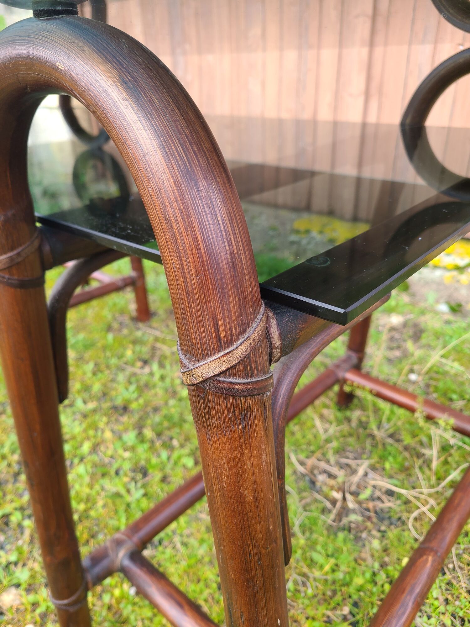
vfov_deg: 67.3
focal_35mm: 26
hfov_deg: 53.1
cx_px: 235
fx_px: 471
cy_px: 314
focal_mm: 5.4
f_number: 1.8
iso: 40
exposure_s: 1/60
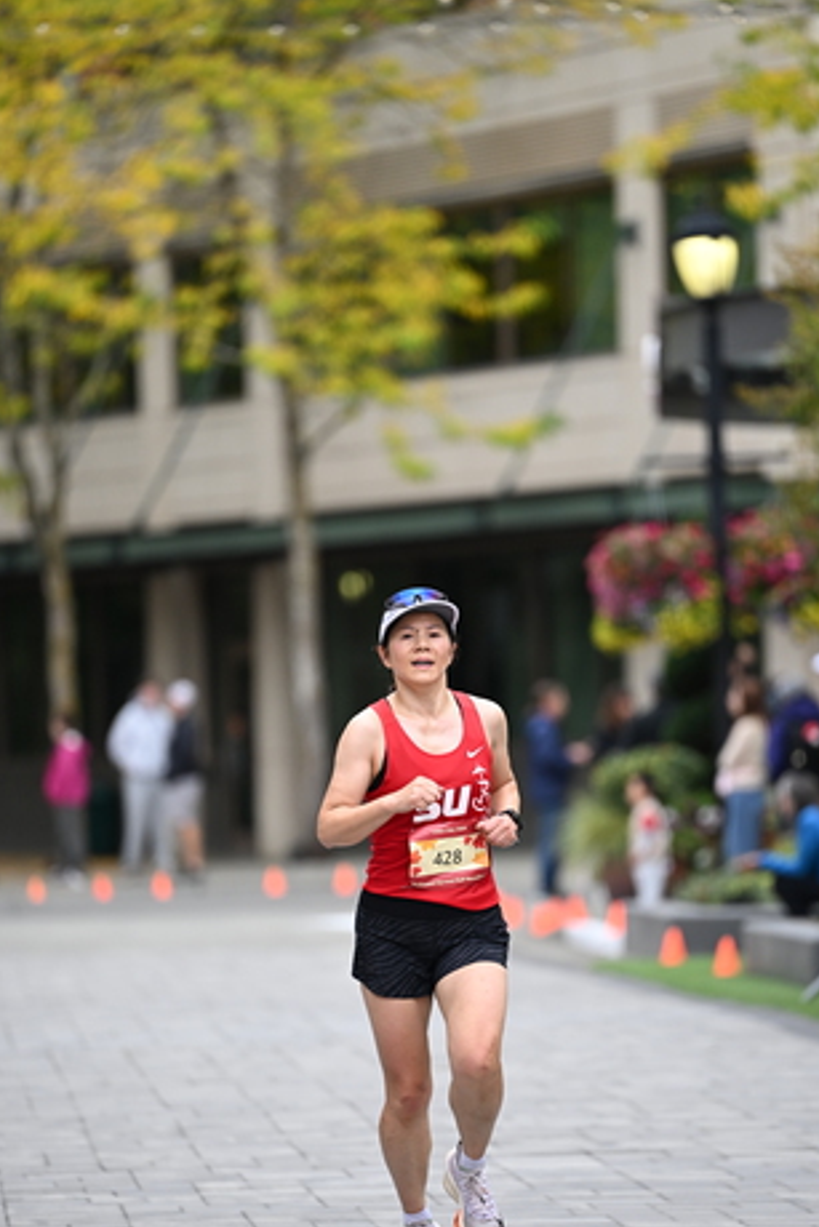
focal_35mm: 239
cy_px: 726
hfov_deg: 5.8
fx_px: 8149
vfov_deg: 8.6
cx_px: 415
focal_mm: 200
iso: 640
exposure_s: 1/2000
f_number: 2.8
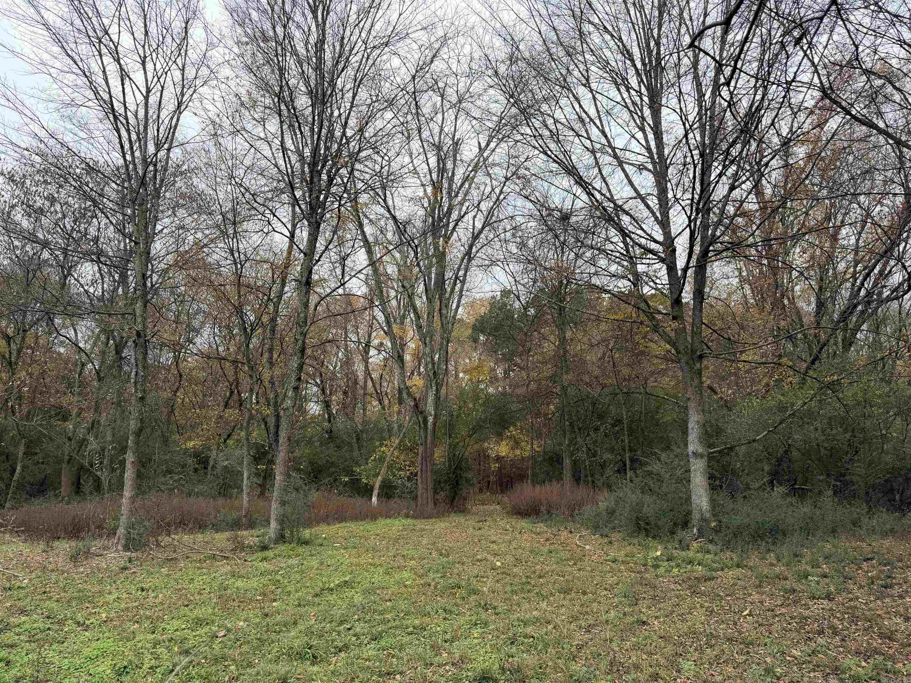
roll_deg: +0.4
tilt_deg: +10.0
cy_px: 342
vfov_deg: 56.8
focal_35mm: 24
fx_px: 632
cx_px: 456
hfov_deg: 71.6
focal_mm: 6.76
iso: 80
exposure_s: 1/403
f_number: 1.78
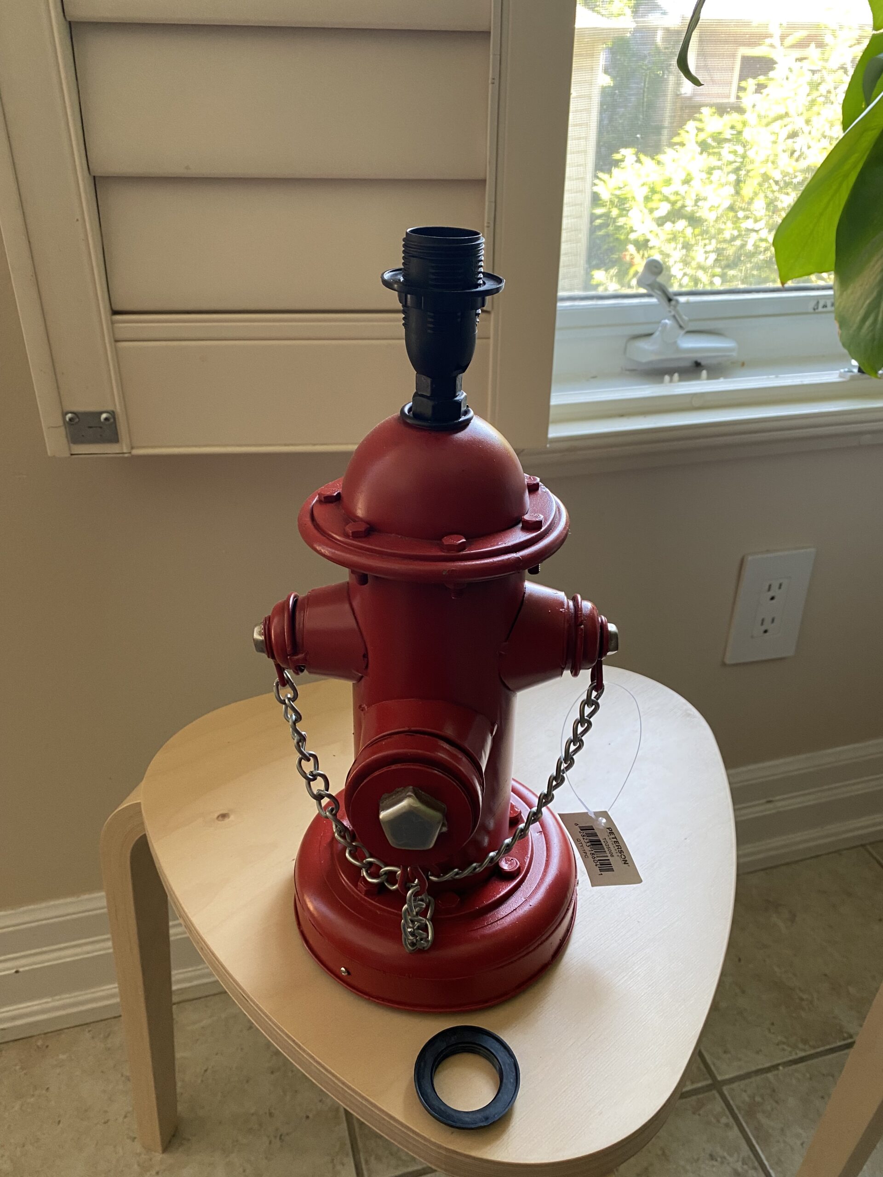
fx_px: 884
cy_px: 588
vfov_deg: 67.3
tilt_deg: -28.2
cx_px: 442
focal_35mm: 26
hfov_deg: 53.1
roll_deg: +0.2
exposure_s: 1/60
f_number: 1.8
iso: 125
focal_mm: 4.25
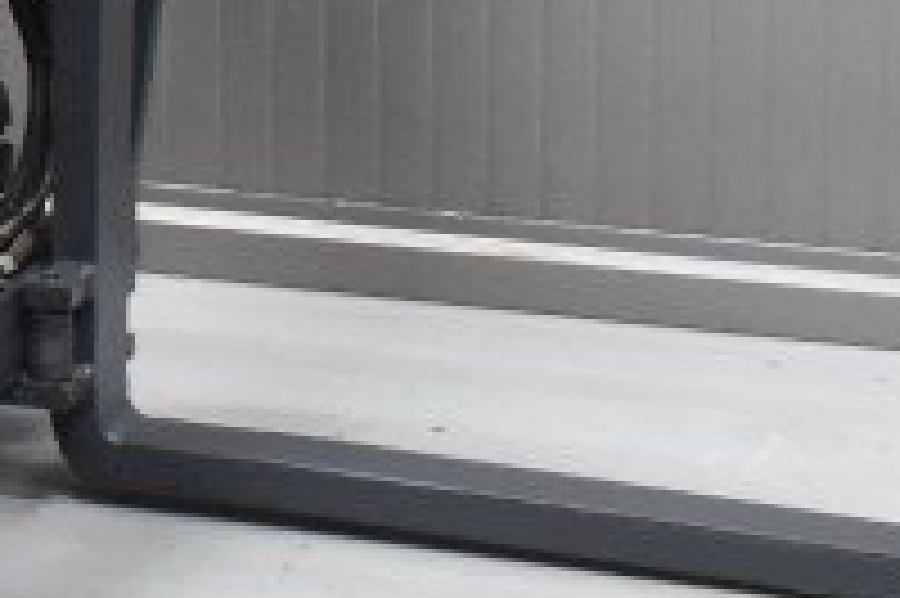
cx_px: -940
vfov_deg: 6.1
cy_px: -710
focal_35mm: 216
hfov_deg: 8.9
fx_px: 5395
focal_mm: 24
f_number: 5
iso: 1600
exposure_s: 1/40
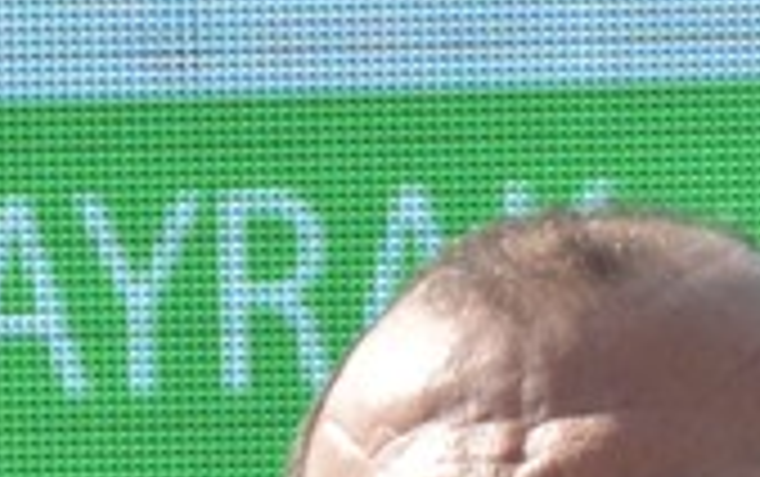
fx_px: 17250
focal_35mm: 832
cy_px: 1456
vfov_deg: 1.6
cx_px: 198
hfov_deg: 2.5
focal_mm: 90
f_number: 8
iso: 200
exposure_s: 1/500
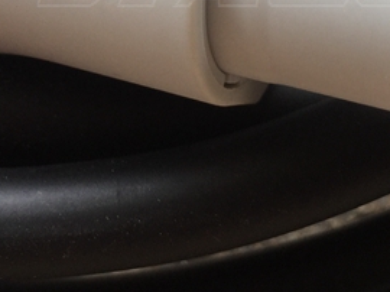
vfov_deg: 16.7
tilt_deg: -62.7
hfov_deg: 22.7
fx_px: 968
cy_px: -12
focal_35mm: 86
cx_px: 146
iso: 32
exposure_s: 1/150
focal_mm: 4.15
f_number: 2.2
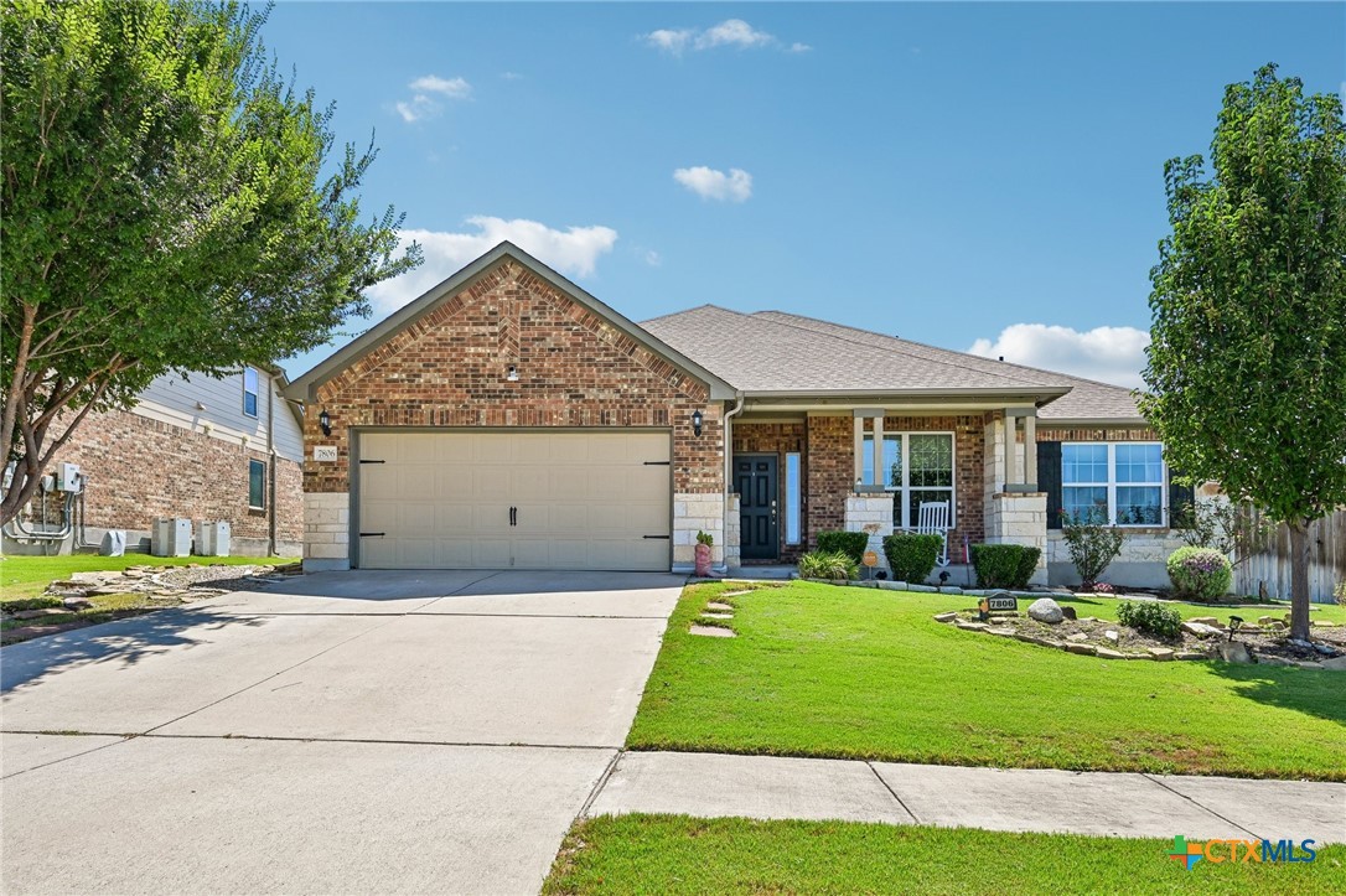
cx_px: 673
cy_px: 448
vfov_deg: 59.4
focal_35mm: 21
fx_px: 785
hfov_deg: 81.2
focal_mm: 21
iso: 100
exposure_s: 1/320
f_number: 8
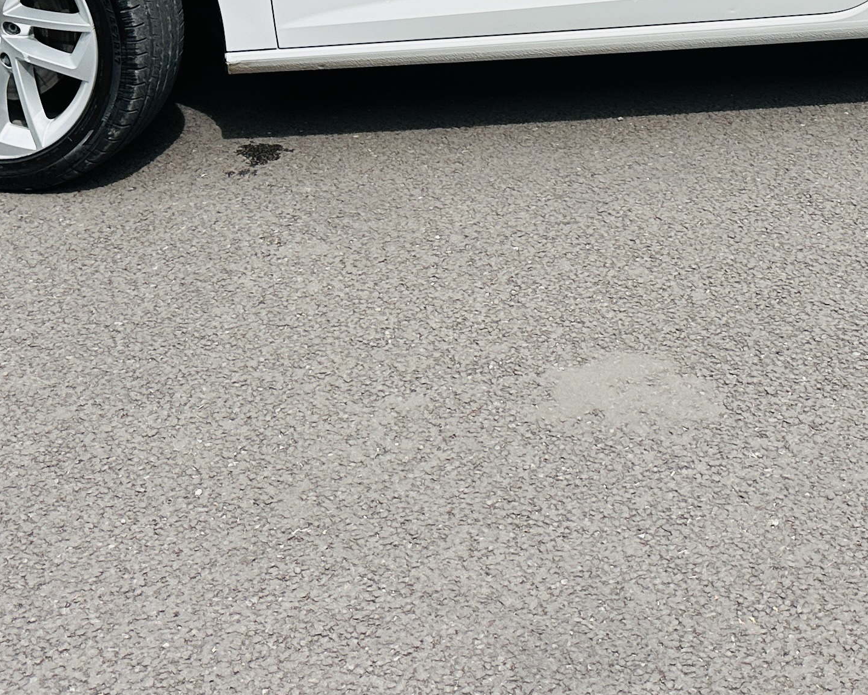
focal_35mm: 66
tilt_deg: -11.1
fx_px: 1696
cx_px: 658
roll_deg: -1.6
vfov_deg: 21.6
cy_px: -123
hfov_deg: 28.3
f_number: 1.78
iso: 80
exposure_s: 1/7042
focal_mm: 6.86
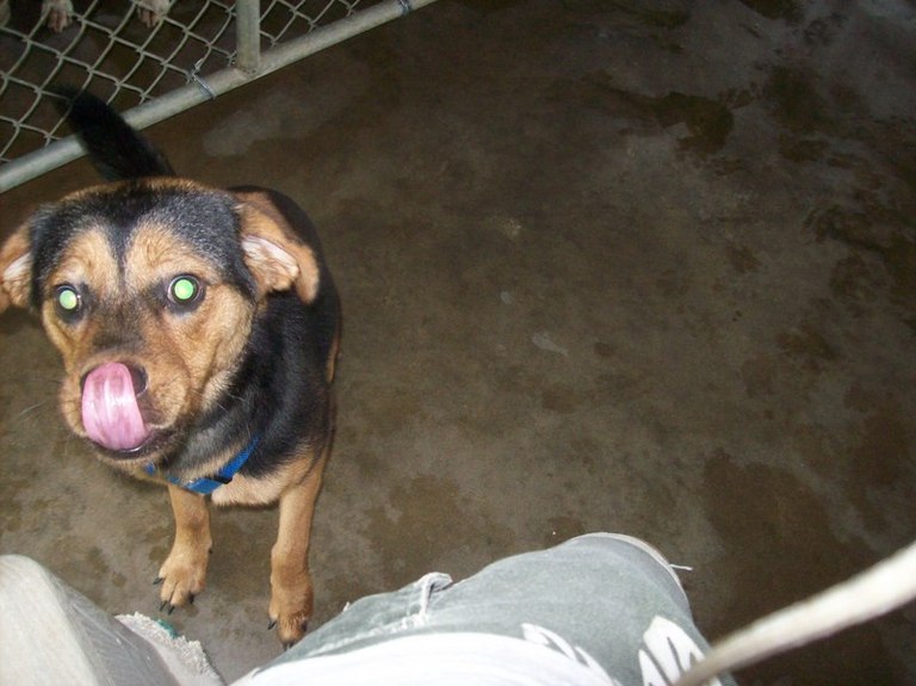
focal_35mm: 36
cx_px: 458
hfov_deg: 51.4
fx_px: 952
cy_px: 343
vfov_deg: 39.6
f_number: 2.7
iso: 200
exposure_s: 1/64
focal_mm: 6
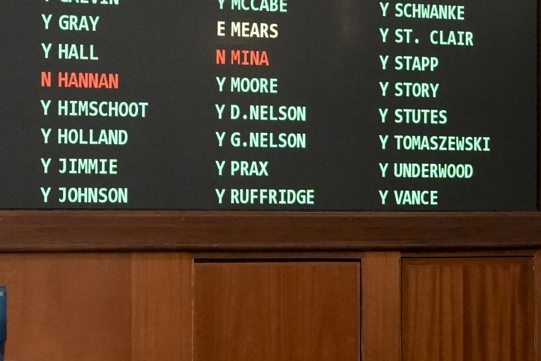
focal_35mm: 256
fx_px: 3846
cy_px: 57
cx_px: 185
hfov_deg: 8.0
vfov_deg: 5.4
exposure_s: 1/200
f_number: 4
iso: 5000
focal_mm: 70
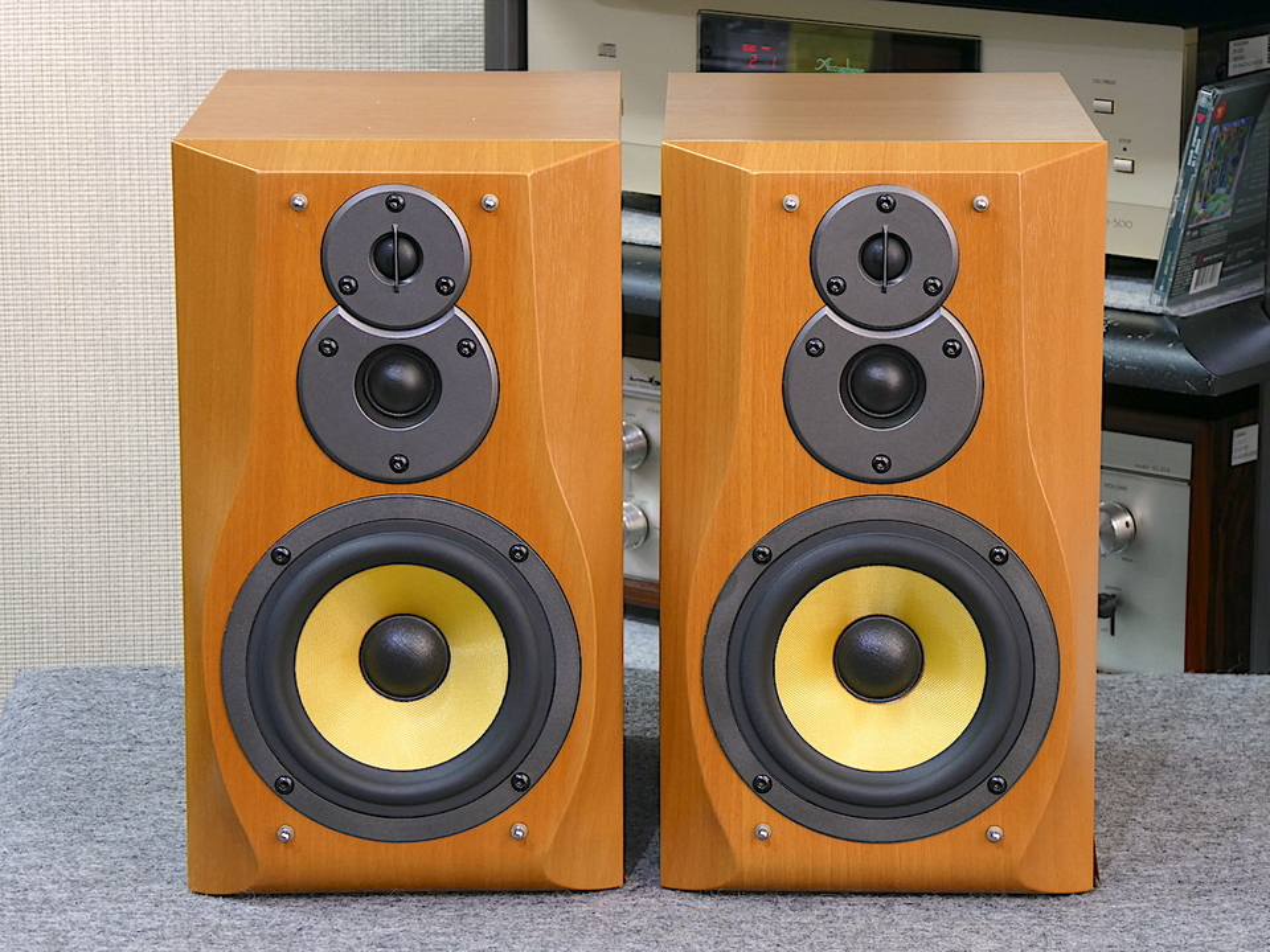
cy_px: 476
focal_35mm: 115
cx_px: 635
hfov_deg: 17.1
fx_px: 4219
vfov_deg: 12.9
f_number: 5.1
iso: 100
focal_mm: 20.6
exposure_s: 1/3.2
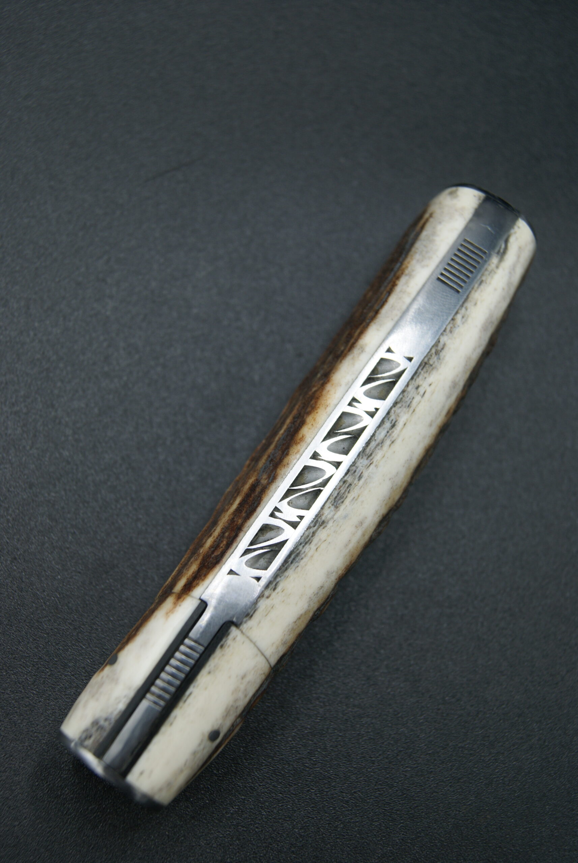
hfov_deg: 29.9
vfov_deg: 43.6
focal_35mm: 45
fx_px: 1080
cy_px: 432
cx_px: 289
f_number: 5.6
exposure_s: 1/60
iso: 100
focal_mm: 30
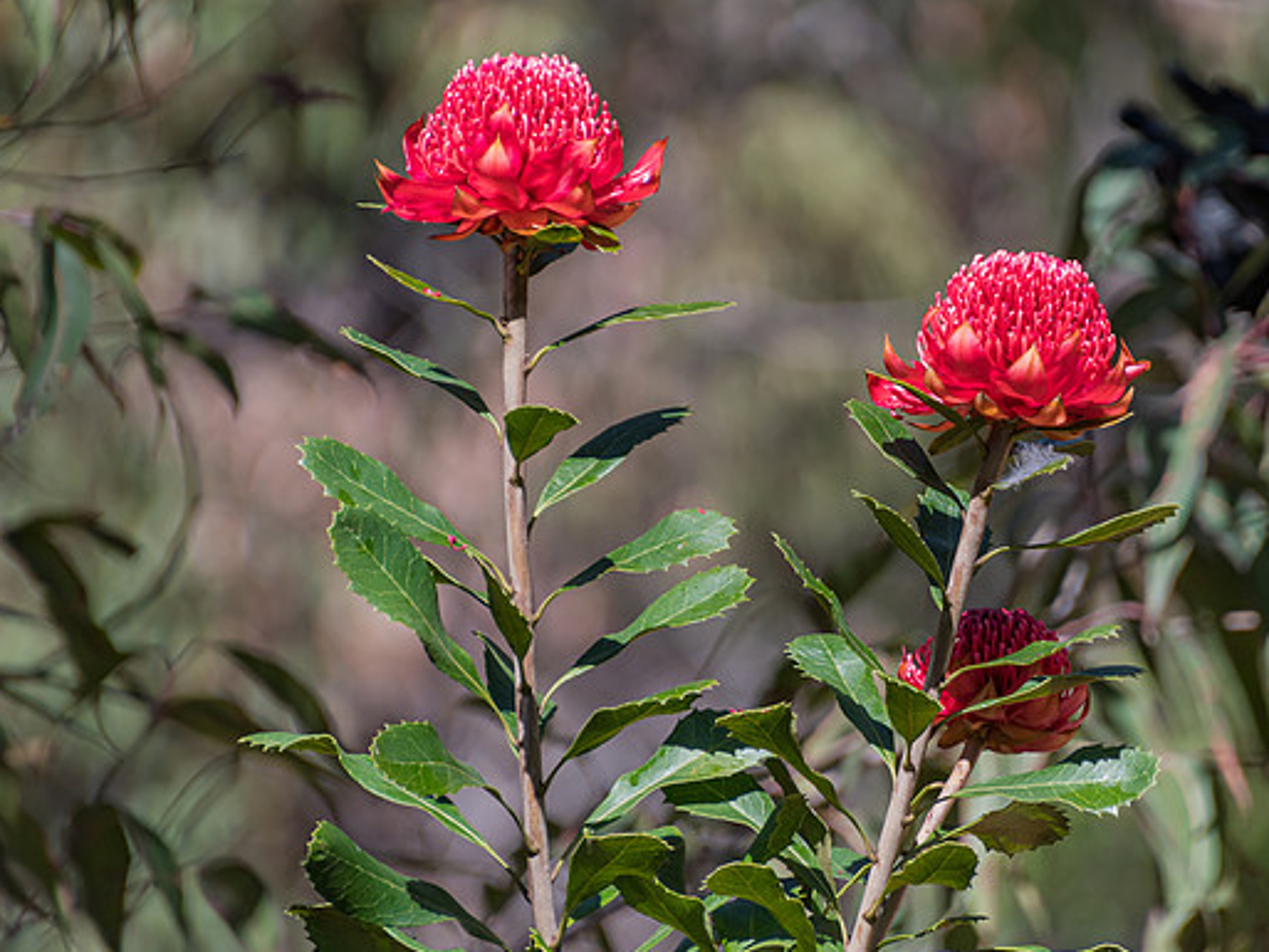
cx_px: 817
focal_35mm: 765
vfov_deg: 1.9
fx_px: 28051
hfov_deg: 2.6
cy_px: 425
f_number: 6.3
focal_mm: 400
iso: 200
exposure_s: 1/400
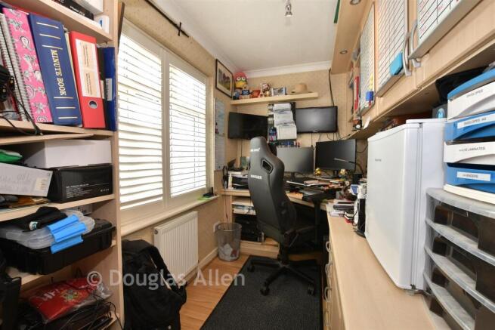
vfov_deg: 77.4
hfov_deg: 100.4
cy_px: 165
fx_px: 206
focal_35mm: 15
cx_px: 248
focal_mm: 10
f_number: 8
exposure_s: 1/10
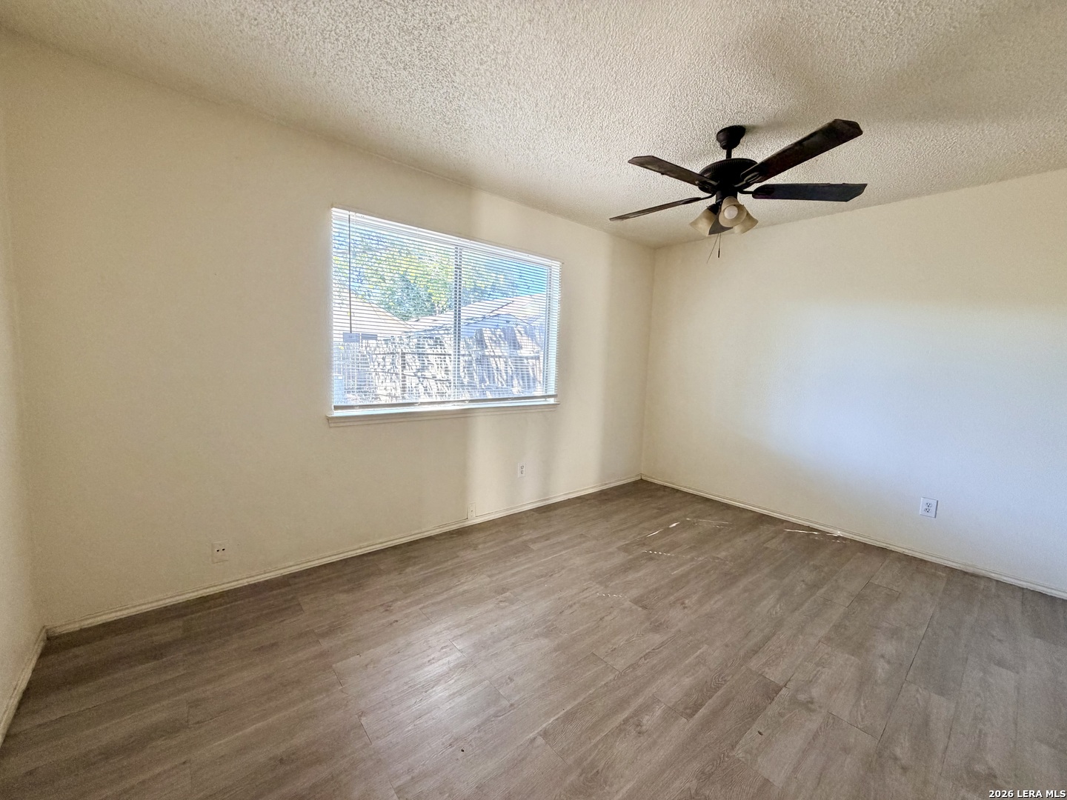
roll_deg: -1.5
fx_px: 432
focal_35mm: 14
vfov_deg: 85.7
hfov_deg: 102.1
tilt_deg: -6.2
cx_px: 534
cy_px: 400
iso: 320
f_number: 2.2
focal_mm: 2.22
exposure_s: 1/89
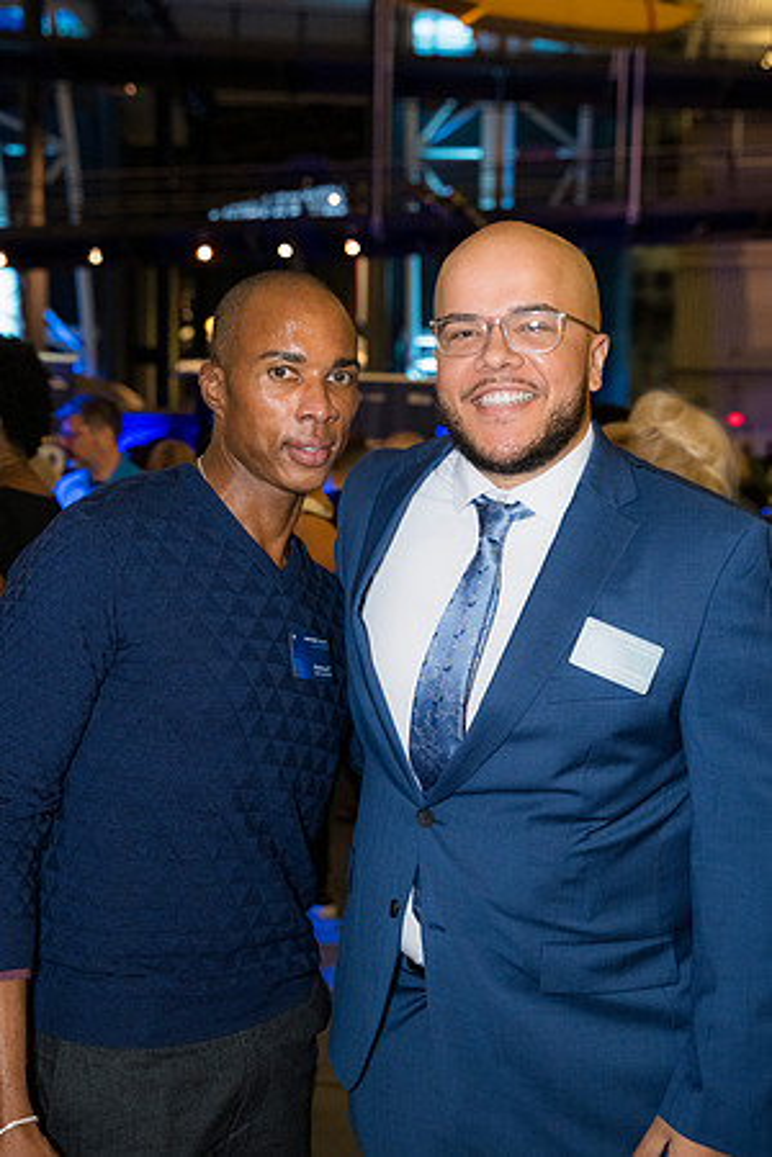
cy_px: 578
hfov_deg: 28.1
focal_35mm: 48
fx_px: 1544
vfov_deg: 41.1
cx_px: 386
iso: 3200
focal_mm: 48
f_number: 4
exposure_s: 1/125
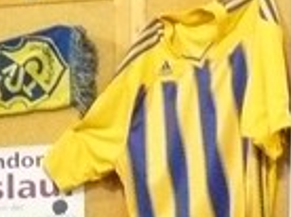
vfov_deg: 6.7
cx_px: -321
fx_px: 1754
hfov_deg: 8.9
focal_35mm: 209
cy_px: 506
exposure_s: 1/30
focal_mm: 6
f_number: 2.8
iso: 800
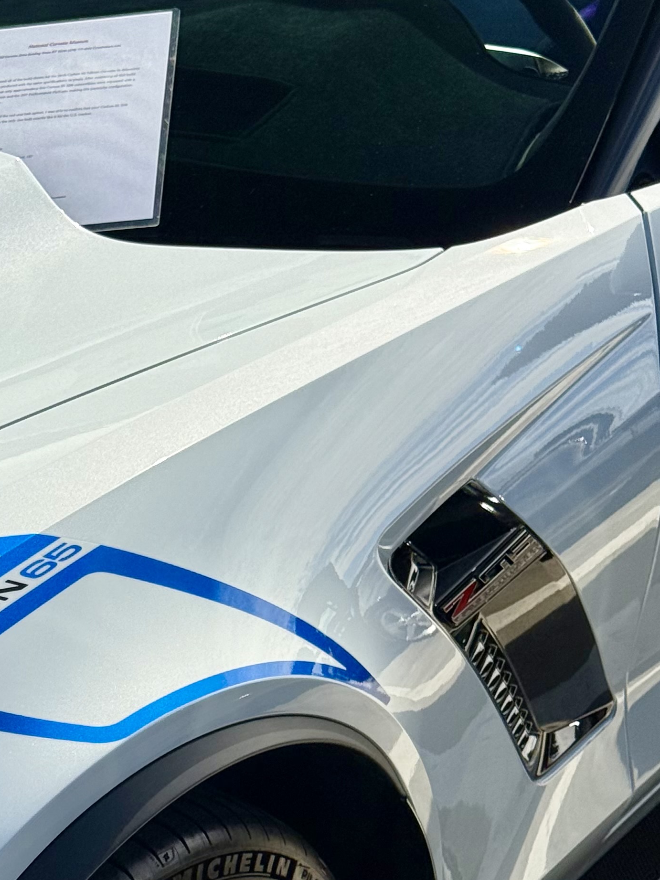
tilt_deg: -30.0
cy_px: 741
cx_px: 68
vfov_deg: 18.5
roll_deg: -0.2
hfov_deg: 14.0
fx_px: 2670
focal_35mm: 105
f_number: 1.78
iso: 64
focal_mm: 6.76
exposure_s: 1/3891
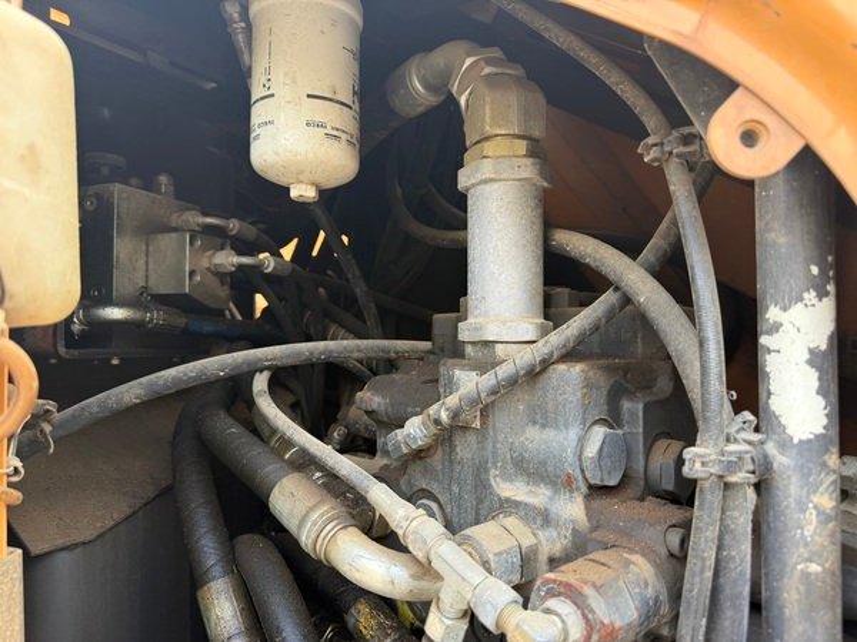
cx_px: 428
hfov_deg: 71.6
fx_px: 594
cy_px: 321
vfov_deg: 56.8
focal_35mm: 24
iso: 100
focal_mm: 6.76
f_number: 1.78
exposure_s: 1/142
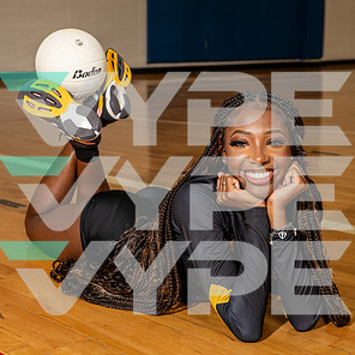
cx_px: 176
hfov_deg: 23.1
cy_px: 194
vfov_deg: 23.0
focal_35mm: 75
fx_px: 870
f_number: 7.1
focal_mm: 58
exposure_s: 1/250
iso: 320
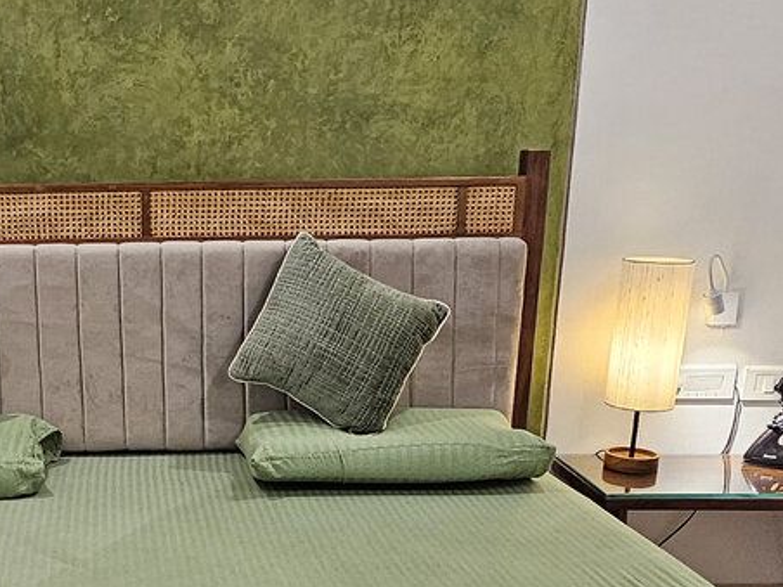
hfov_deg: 38.2
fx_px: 1041
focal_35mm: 46
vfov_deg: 30.9
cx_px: 68
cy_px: 452
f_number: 2.2
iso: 200
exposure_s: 1/50
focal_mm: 2.2
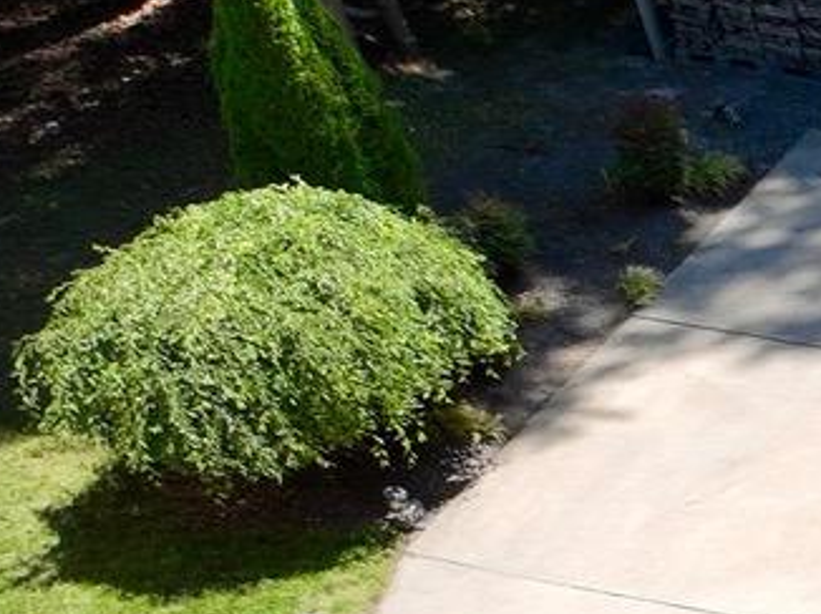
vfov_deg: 9.2
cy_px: 1213
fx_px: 3579
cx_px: 2337
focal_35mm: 151
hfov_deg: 10.2
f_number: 2.8
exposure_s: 1/1000
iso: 200
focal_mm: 12.29
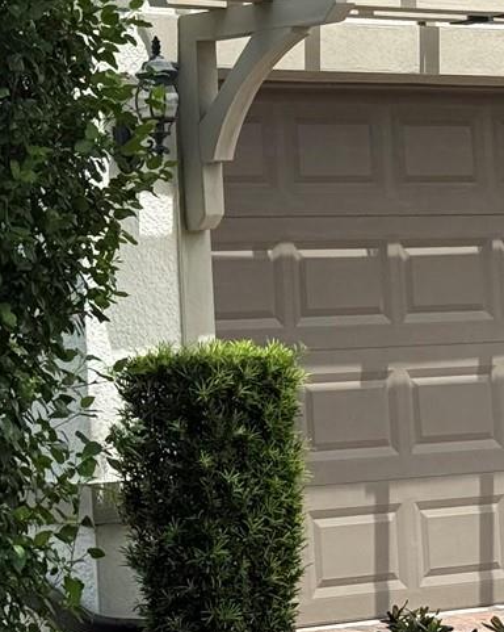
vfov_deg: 12.3
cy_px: 177
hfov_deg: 9.7
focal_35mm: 156
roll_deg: +2.4
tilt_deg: +4.5
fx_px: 2912
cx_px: -136
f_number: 1.78
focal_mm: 6.76
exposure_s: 1/4329
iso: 100
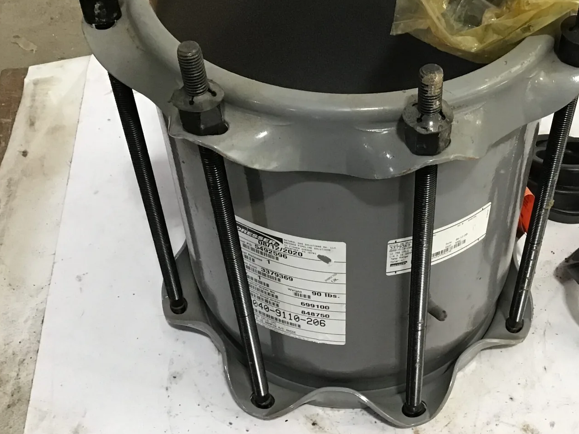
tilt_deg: -47.3
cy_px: 176
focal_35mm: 49
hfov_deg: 38.5
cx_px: 378
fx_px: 820
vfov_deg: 29.6
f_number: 2.4
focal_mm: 3.3
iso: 160
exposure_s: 1/33
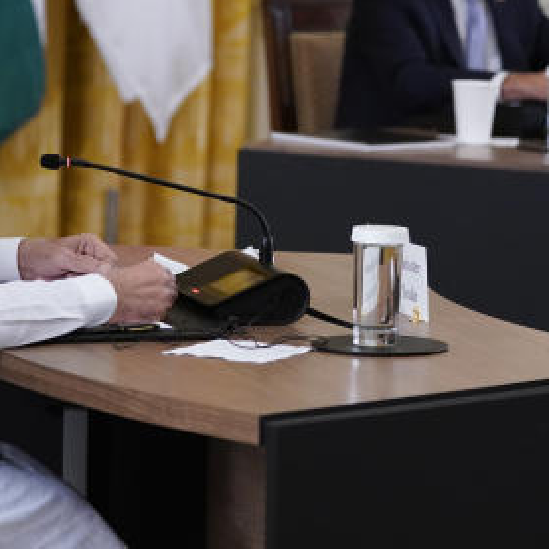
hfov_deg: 7.2
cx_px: 259
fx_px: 4342
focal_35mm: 242
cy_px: 181
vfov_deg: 7.2
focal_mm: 119
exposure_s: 1/200
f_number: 4
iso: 5000
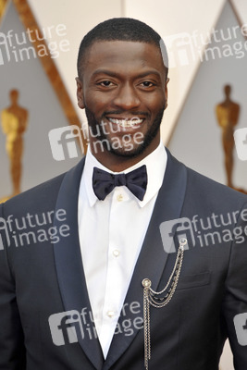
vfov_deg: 6.9
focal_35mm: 300
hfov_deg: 4.6
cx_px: 124
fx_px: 3085
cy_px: 185
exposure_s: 1/250
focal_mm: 300
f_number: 7.1
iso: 1000
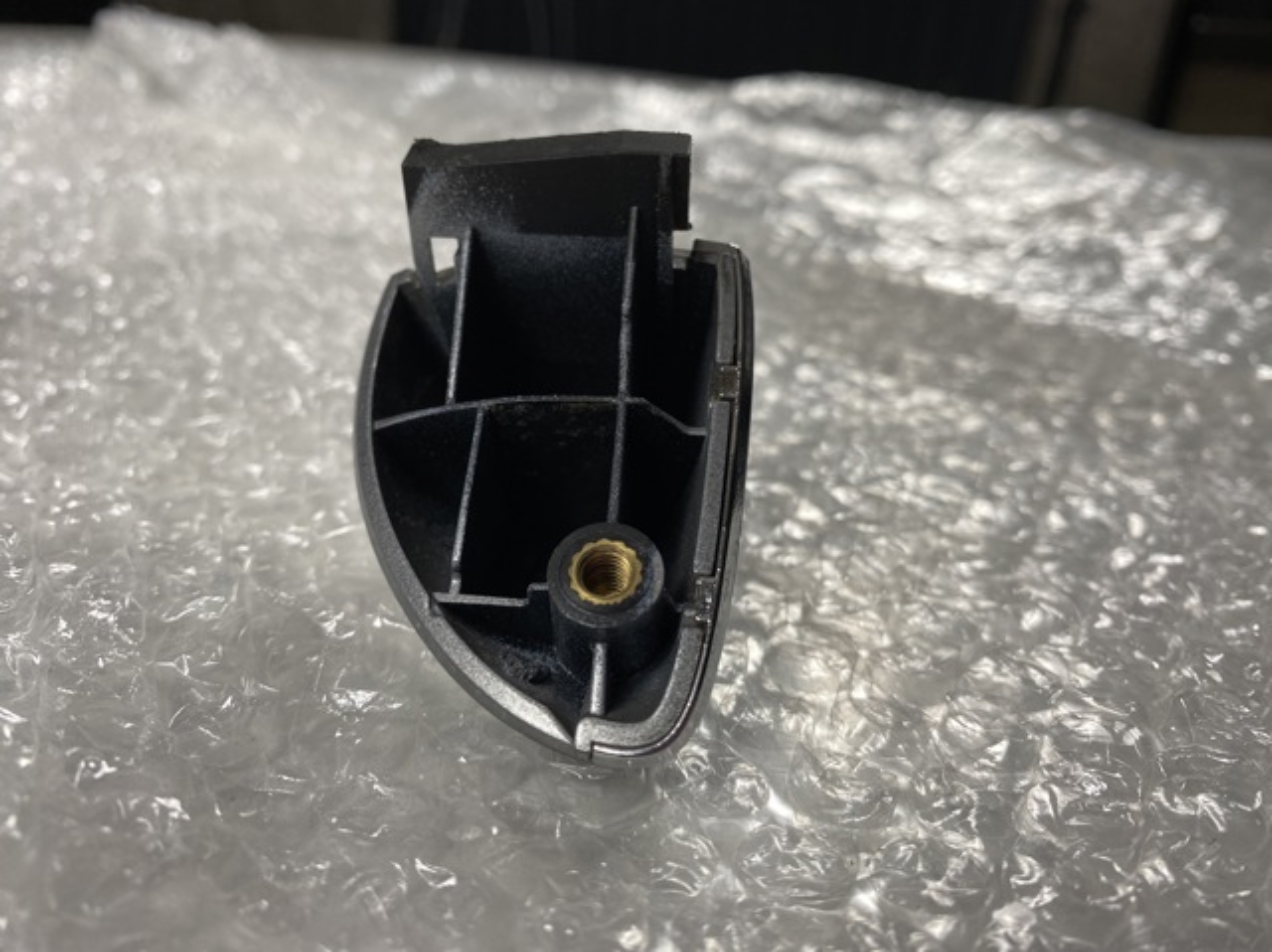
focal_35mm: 25
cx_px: 636
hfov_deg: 69.4
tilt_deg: -23.8
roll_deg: -4.0
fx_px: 918
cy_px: 476
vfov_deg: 54.8
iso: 64
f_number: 1.8
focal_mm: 4.25
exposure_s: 1/100
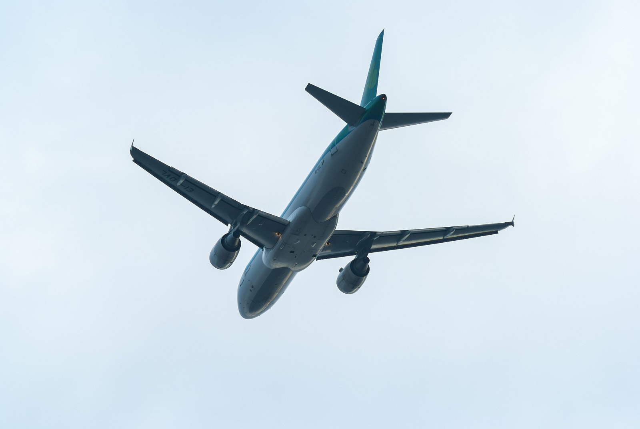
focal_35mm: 300
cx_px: 320
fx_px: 5340
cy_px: 214
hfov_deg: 6.9
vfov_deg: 4.6
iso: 100
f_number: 6.3
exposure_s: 1/320
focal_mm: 200
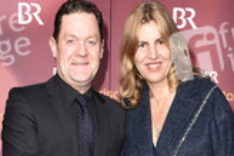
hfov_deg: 21.5
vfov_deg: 13.2
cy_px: 262
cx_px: 113
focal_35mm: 95
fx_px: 617
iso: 320
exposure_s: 1/160
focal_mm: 26
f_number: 6.3
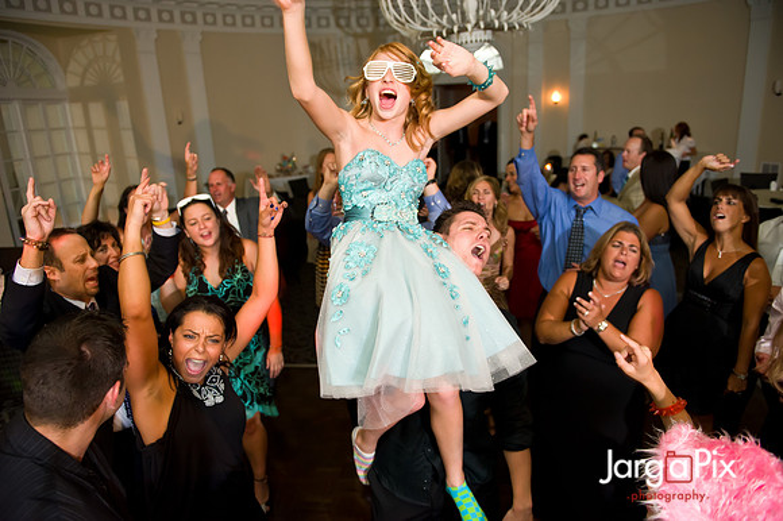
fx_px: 522
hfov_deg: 73.8
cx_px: 392
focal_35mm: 24
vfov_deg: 53.1
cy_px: 260
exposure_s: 1/125
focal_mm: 24
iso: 1600
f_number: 3.2
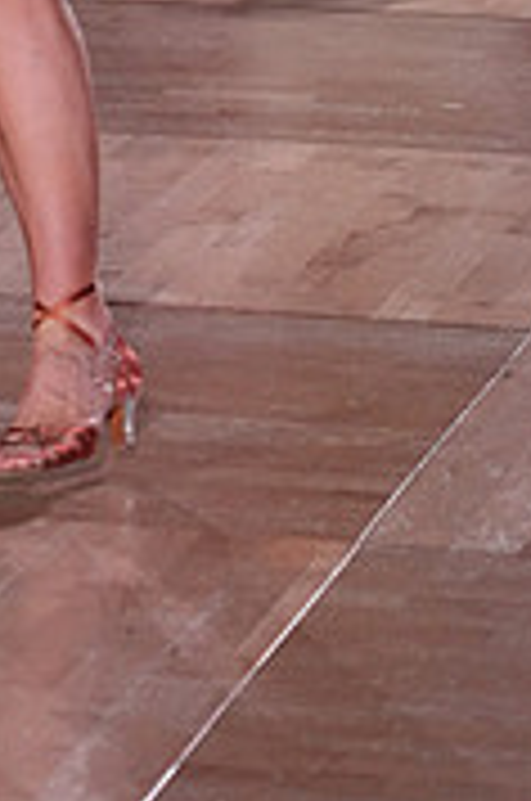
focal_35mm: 343
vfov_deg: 5.9
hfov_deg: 4.0
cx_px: -83
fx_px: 7618
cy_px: -500
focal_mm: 105
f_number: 4
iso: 2500
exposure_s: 1/500
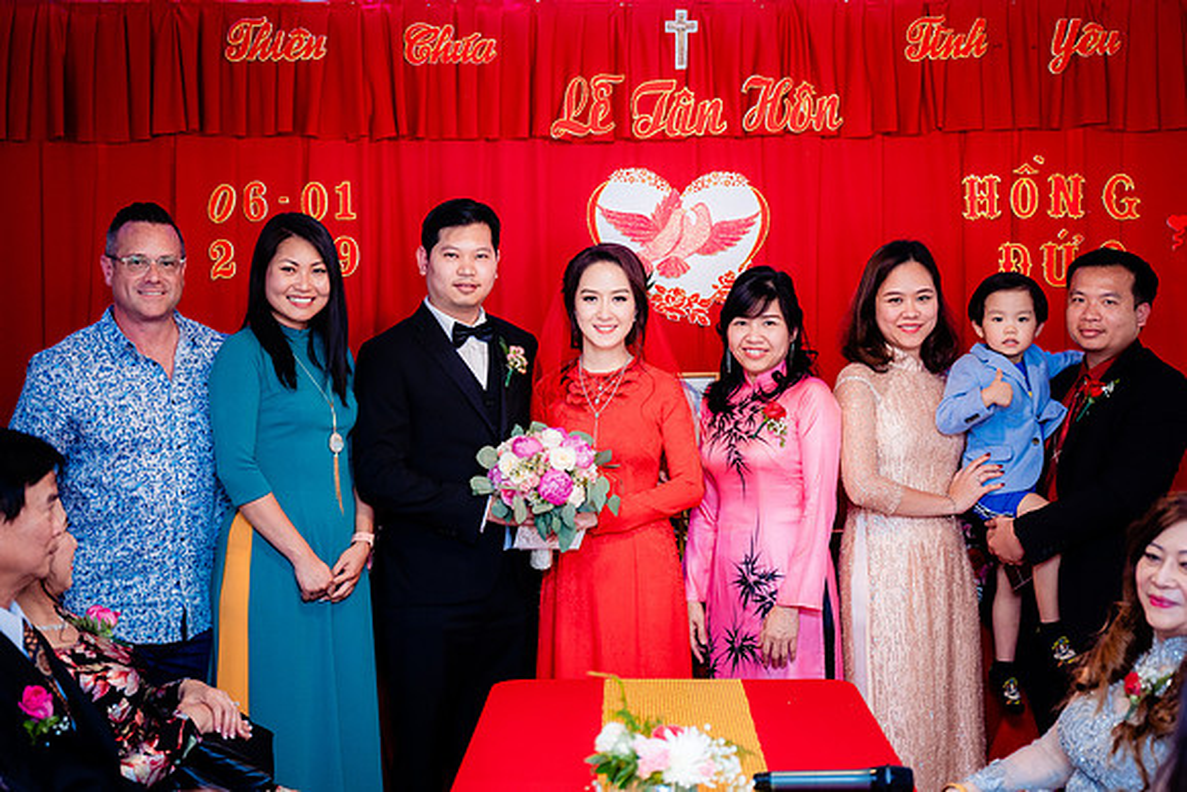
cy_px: 360
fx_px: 1945
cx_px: 594
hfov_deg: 33.9
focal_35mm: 59
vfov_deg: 23.0
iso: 1250
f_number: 2.8
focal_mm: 54
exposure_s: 1/160
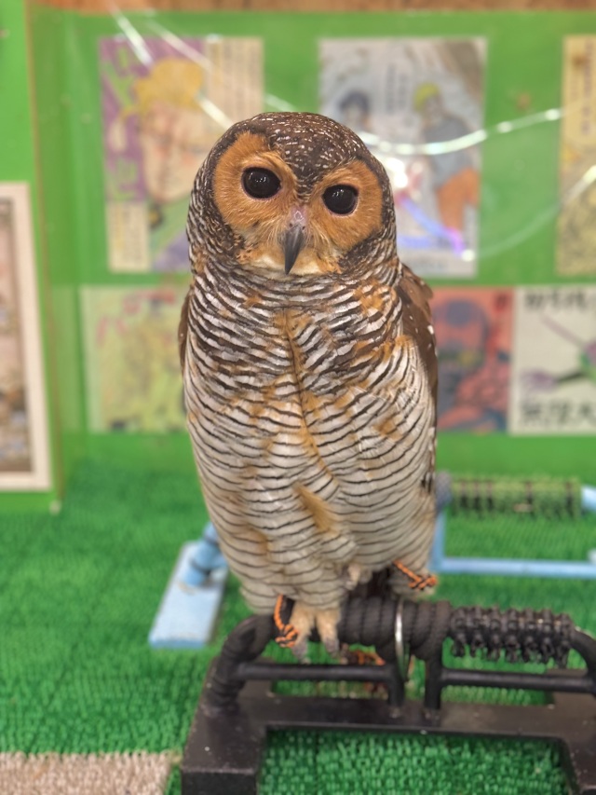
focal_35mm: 48
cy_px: 398
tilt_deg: -15.7
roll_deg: -0.2
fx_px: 1102
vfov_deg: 39.7
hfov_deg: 30.3
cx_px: 298
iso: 250
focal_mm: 6.76
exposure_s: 1/60
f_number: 1.78
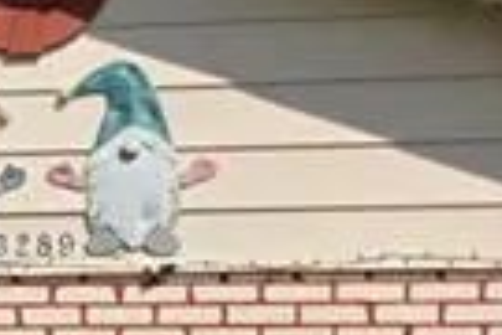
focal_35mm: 182
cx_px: -945
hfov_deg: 9.3
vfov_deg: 7.4
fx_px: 2538
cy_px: 469
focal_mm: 6.3
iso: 50
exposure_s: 1/7944
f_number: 1.7
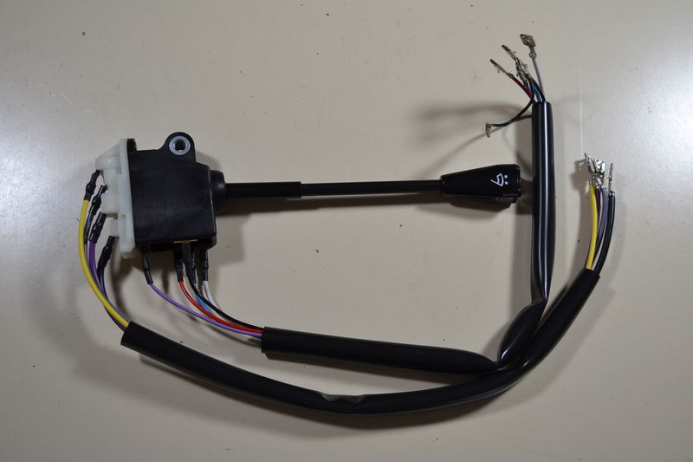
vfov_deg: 29.9
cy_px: 231
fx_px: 866
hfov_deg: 43.6
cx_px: 346
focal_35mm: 45
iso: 400
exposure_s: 1/60
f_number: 4.5
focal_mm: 30
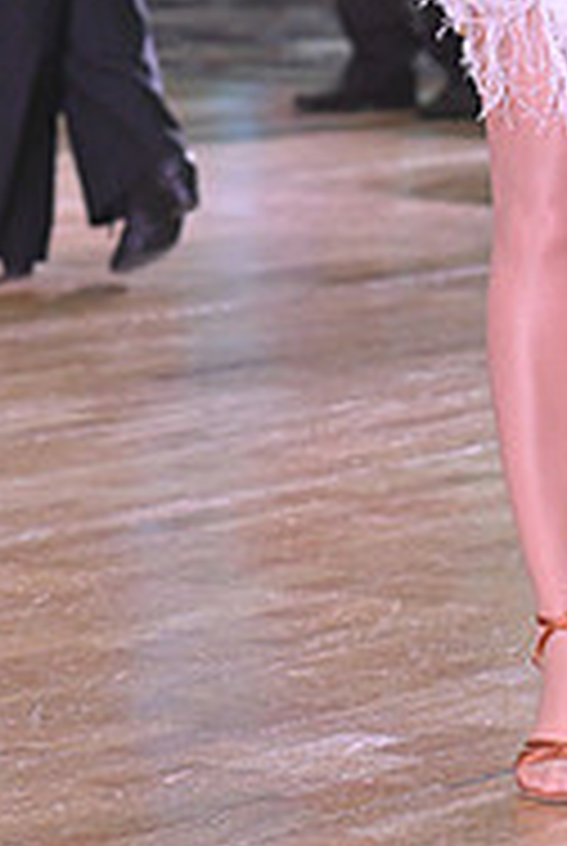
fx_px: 7249
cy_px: -423
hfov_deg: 4.5
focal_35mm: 308
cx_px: 380
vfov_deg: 6.6
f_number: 5
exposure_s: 1/320
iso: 2500
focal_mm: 100
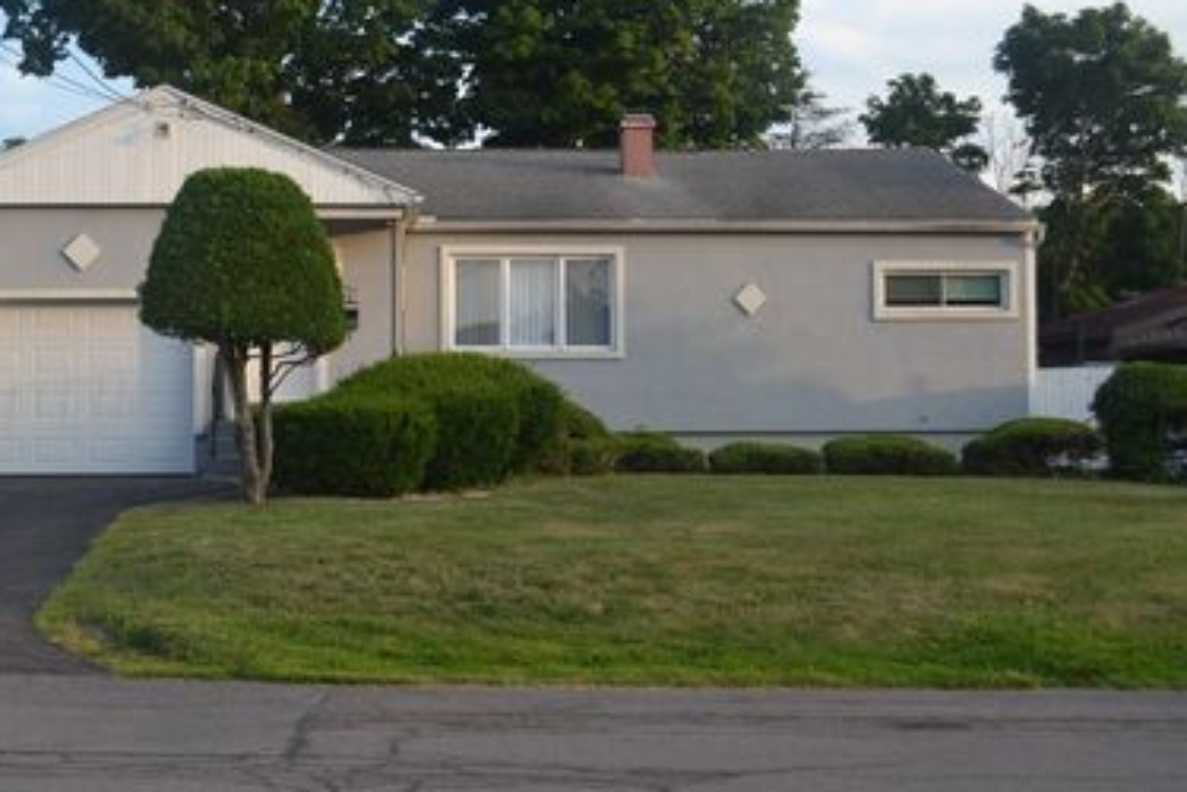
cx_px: 418
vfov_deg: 26.0
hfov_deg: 37.9
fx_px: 1714
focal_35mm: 52
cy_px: 382
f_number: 5.6
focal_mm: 26
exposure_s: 1/125
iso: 140
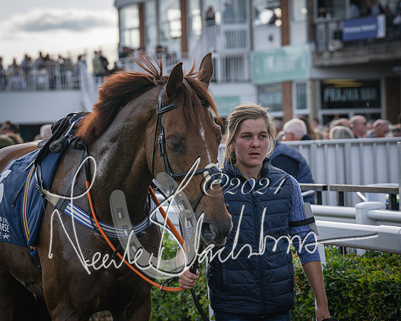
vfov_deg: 9.9
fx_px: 1845
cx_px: 200
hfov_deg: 12.4
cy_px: 160
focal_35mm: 155
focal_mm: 92
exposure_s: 1/2000
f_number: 4
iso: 400
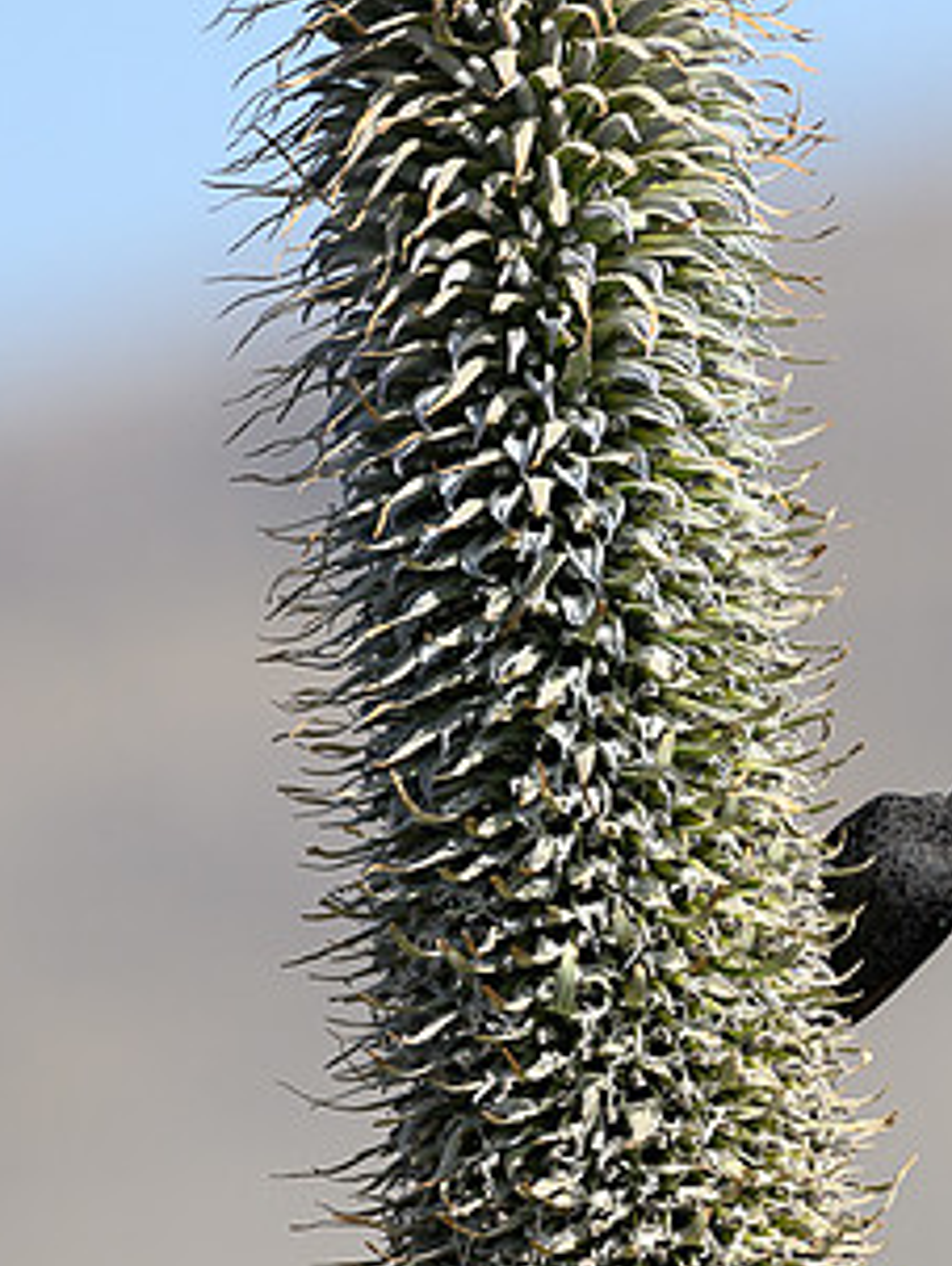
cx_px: 999
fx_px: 61407
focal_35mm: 1677
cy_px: 822
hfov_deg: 0.9
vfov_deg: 1.2
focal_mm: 560
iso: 200
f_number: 5
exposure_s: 1/2000
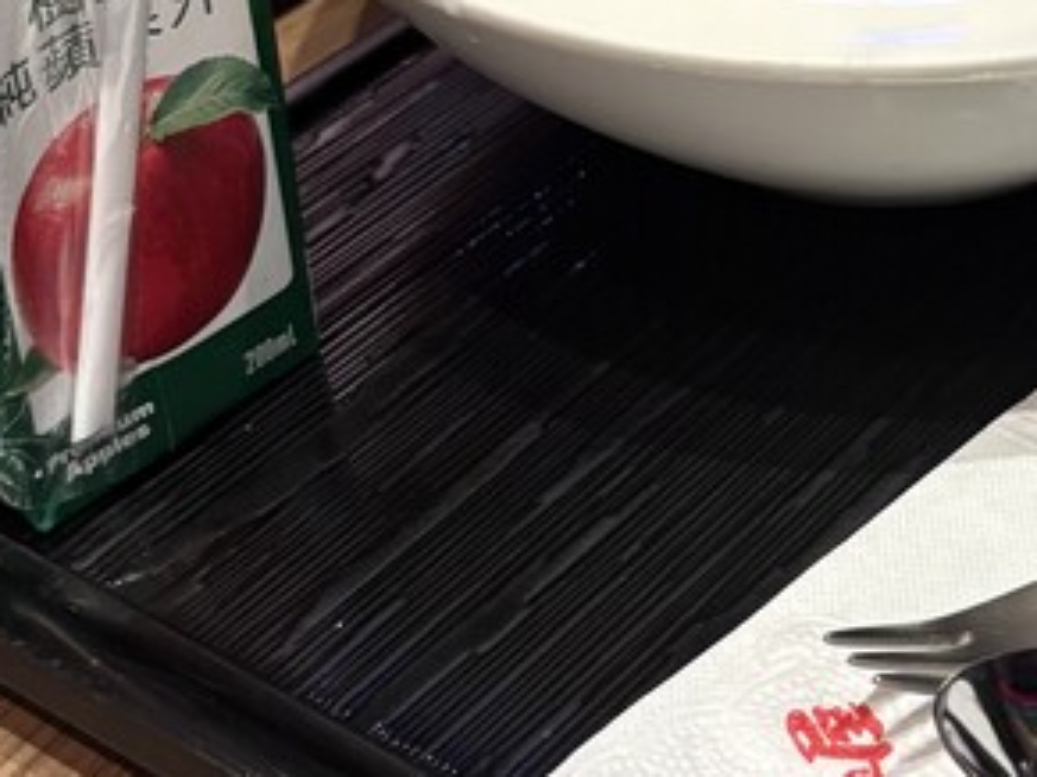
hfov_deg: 20.4
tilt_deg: -34.5
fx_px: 2785
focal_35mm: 93
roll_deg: -1.5
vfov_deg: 15.6
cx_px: 1058
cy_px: 14
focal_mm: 5.96
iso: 250
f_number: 1.6
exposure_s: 1/60
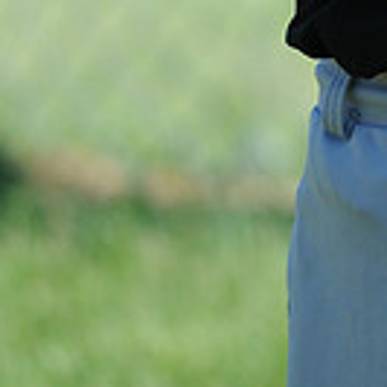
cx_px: 551
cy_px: -262
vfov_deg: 1.1
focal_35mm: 1662
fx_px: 21022
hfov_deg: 1.1
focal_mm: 300
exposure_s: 1/1000
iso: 200
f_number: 4
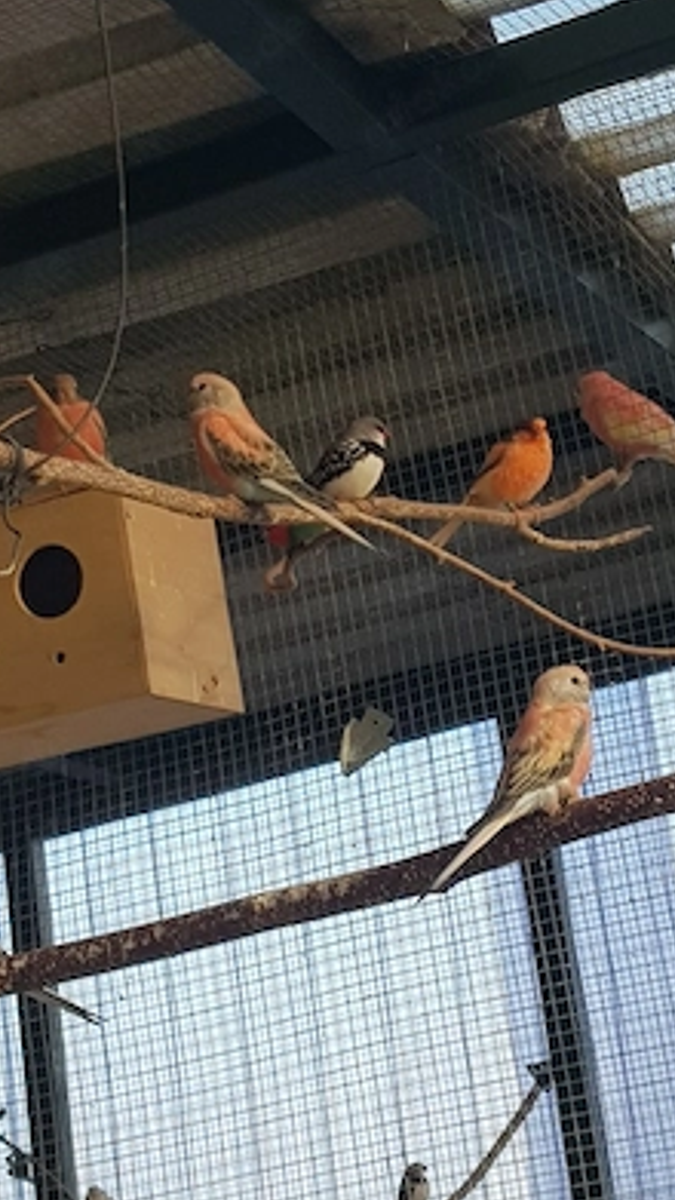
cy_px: 592
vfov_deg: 66.1
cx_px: 282
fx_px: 923
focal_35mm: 29
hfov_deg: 40.1
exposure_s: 1/278
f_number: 1.7
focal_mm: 4.2
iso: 40
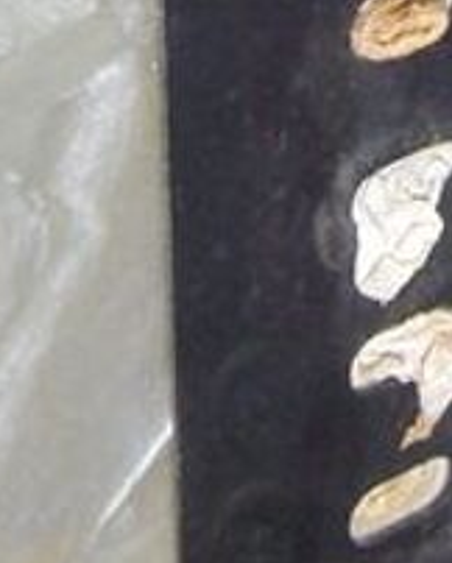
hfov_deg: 6.8
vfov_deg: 8.4
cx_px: 558
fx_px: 3757
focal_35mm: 225
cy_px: -248
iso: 100
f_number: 5.5
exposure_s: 1/60
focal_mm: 7.5
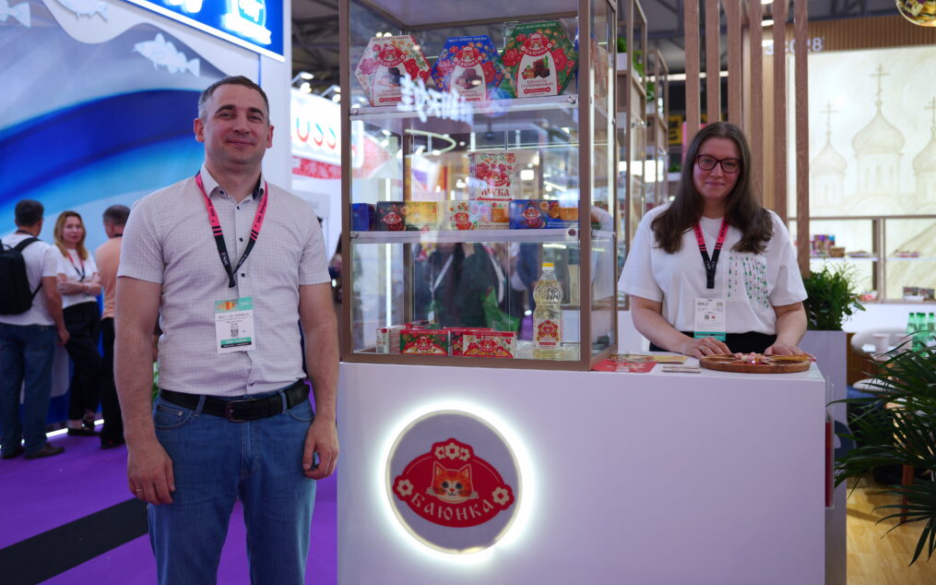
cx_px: 465
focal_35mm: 36
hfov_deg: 54.0
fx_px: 918
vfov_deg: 35.3
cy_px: 275
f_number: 2.8
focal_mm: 35
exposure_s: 1/250
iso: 640
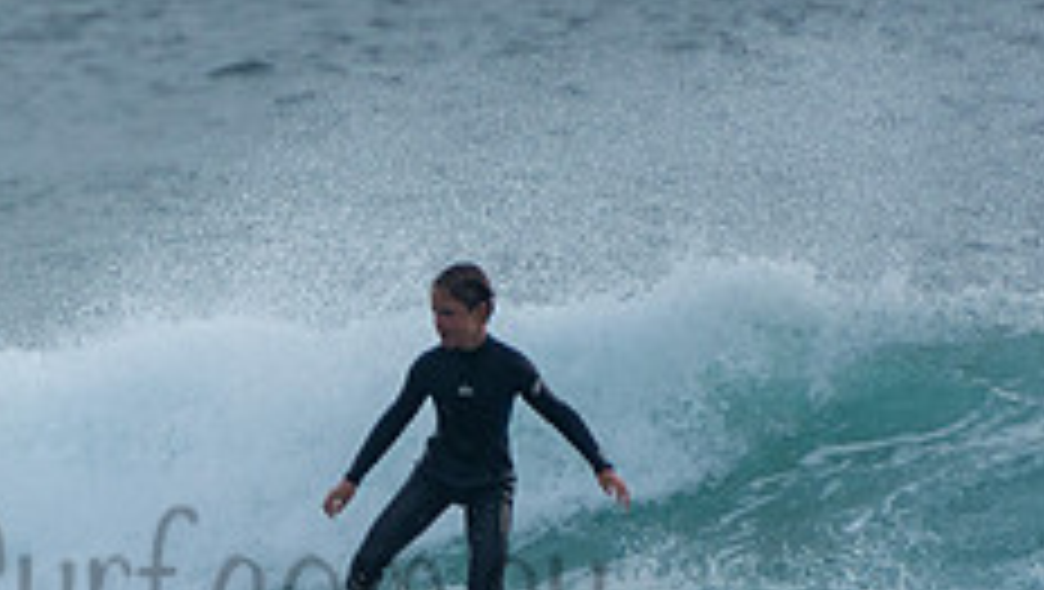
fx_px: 43474
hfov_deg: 1.4
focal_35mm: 1569
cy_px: 538
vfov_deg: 0.8
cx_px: 130
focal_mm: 400
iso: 320
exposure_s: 1/1000
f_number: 5.6
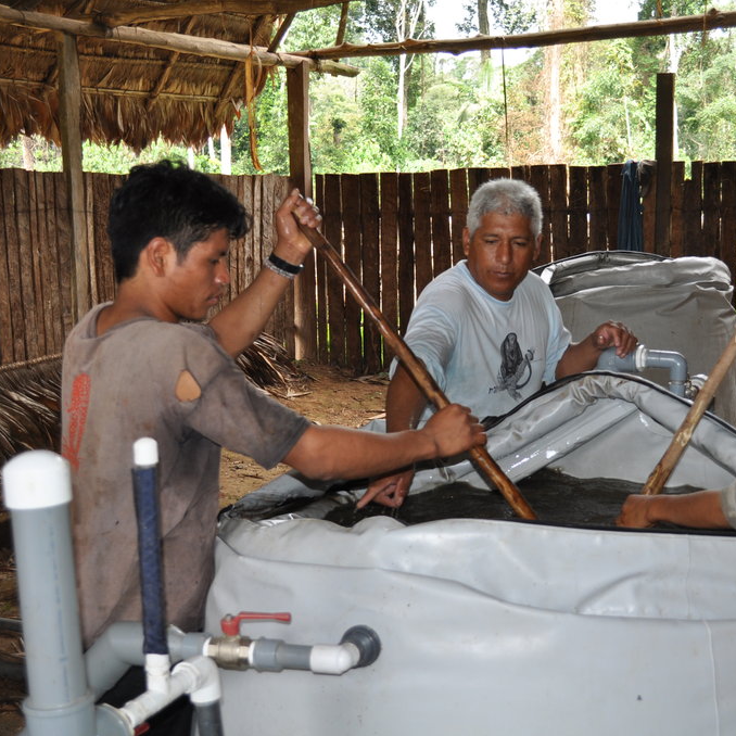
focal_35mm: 50
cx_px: 479
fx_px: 1203
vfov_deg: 34.0
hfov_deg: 33.8
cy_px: 368
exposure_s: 1/200
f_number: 4.2
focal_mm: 26
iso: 280
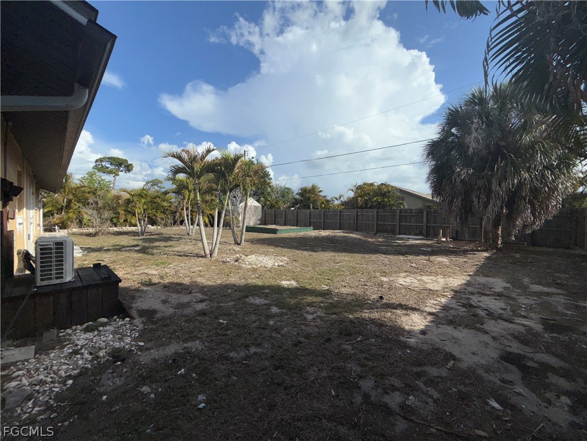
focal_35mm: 14
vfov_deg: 85.7
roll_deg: -0.9
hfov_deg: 102.1
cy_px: 220
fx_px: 237
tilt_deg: -0.5
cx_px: 294
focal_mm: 2.22
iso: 16
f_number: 2.2
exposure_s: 1/3125
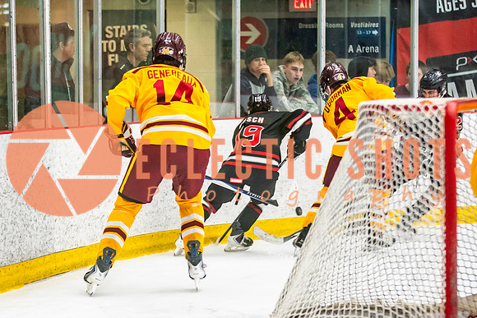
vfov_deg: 7.5
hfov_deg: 11.2
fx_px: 2433
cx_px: 185
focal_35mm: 184
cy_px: 191
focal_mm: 120
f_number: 2.8
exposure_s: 1/640
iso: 3200
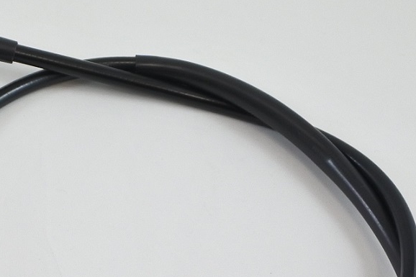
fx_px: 1063
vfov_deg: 14.6
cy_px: 272
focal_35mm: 92
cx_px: -92
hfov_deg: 20.6
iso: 400
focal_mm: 11.6
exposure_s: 1/200
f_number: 3.8
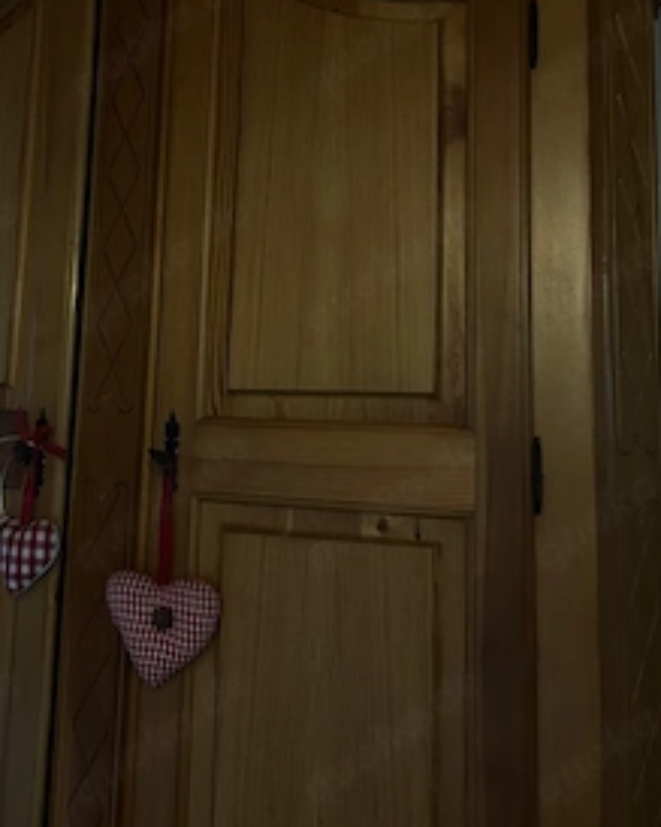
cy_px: 299
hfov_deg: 39.7
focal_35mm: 37
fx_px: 905
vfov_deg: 48.5
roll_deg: -1.8
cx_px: 226
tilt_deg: +8.3
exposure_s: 1/50
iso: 320
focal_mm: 5.1
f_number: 1.6
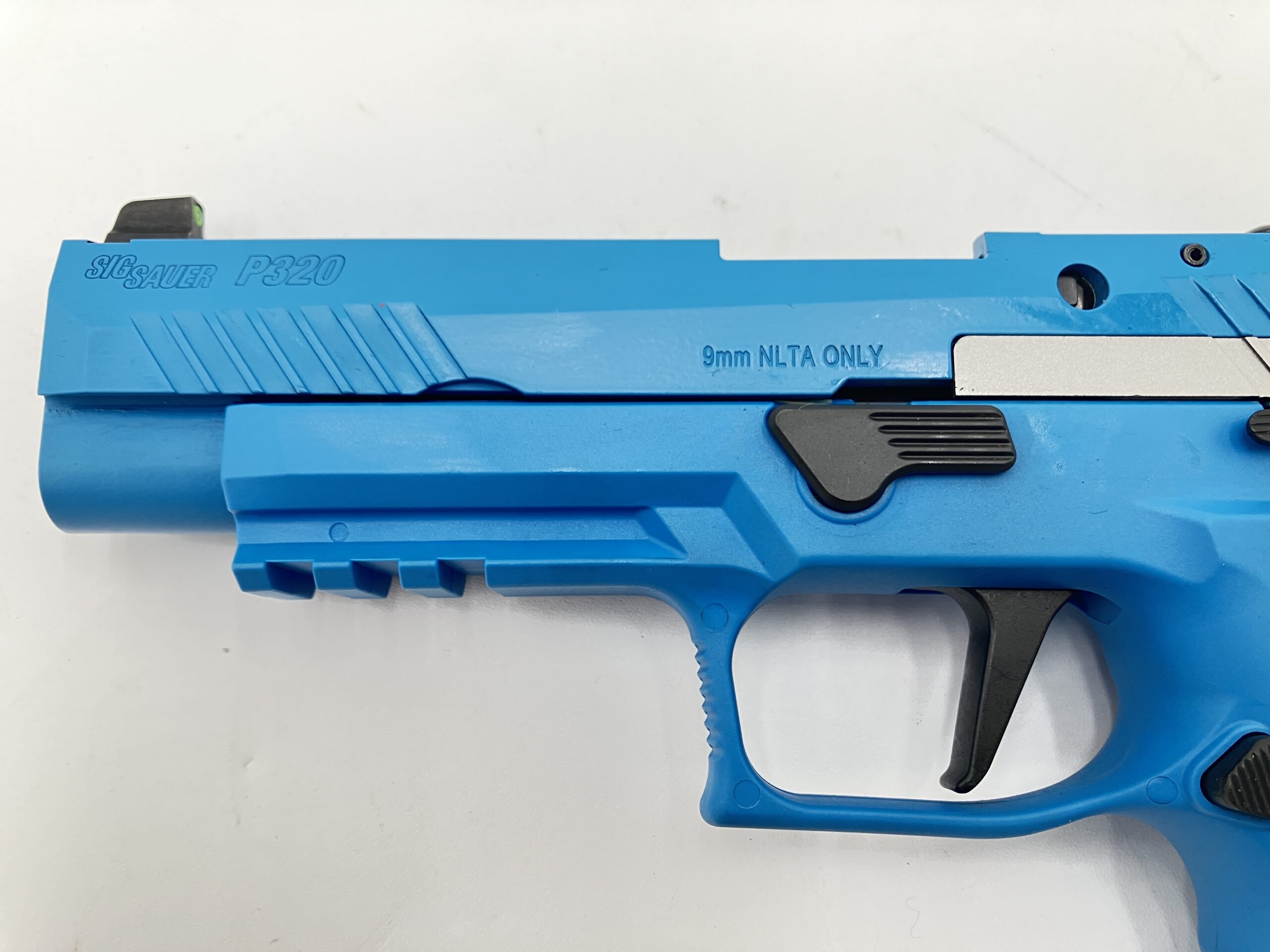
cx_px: 635
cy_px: 476
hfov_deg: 63.4
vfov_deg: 49.7
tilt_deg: -80.3
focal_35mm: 28
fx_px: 1027
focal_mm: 3.99
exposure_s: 1/87
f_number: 1.8
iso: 80
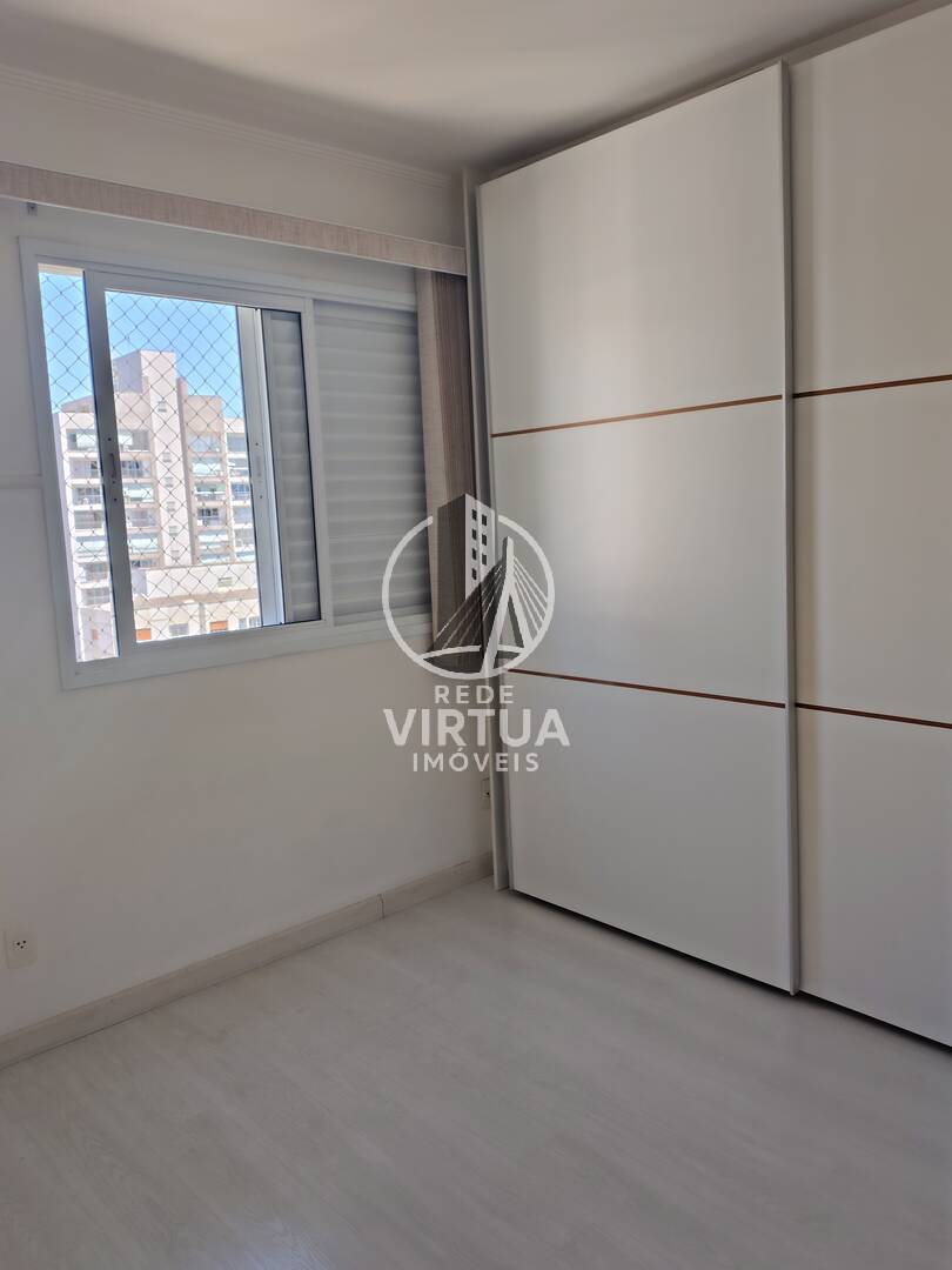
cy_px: 635
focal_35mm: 25
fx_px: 917
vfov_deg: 69.4
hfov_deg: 54.9
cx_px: 476
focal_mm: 4.71
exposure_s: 1/177
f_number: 1.7
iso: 143
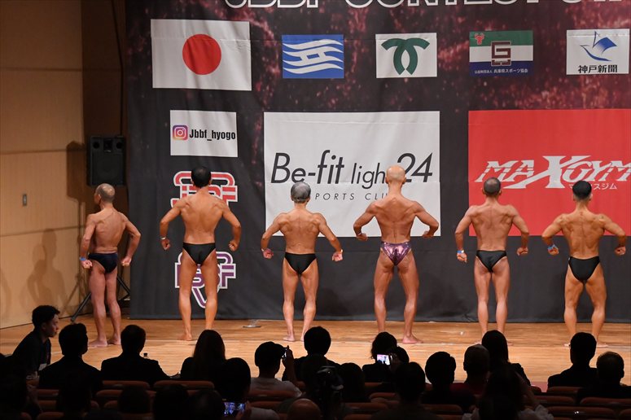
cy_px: 210
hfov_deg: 15.2
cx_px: 316
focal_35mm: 135
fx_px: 2365
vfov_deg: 10.2
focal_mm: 90
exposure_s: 1/400
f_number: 5.6
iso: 7200
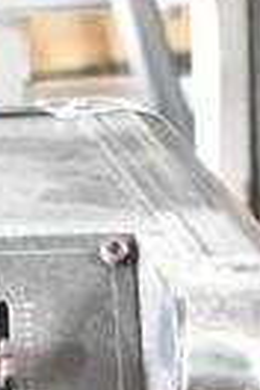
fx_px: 2026
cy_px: 857
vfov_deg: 10.0
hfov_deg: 7.0
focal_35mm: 187
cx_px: -325
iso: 11400
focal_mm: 18
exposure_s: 1/30
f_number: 3.5
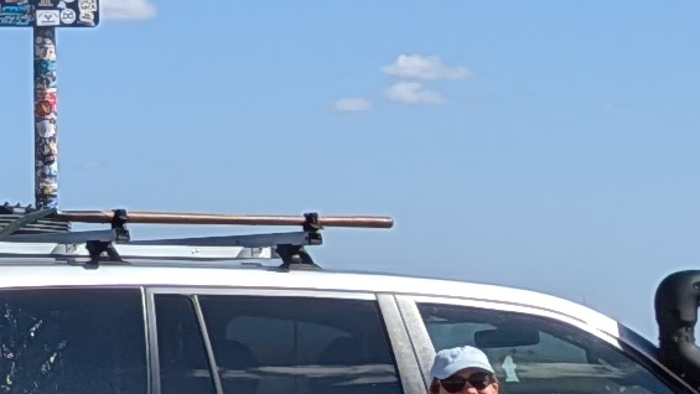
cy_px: 26
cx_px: -1110
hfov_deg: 9.9
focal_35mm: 185
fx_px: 3434
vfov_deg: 6.5
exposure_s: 1/3195
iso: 31
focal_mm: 4.53
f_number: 1.7
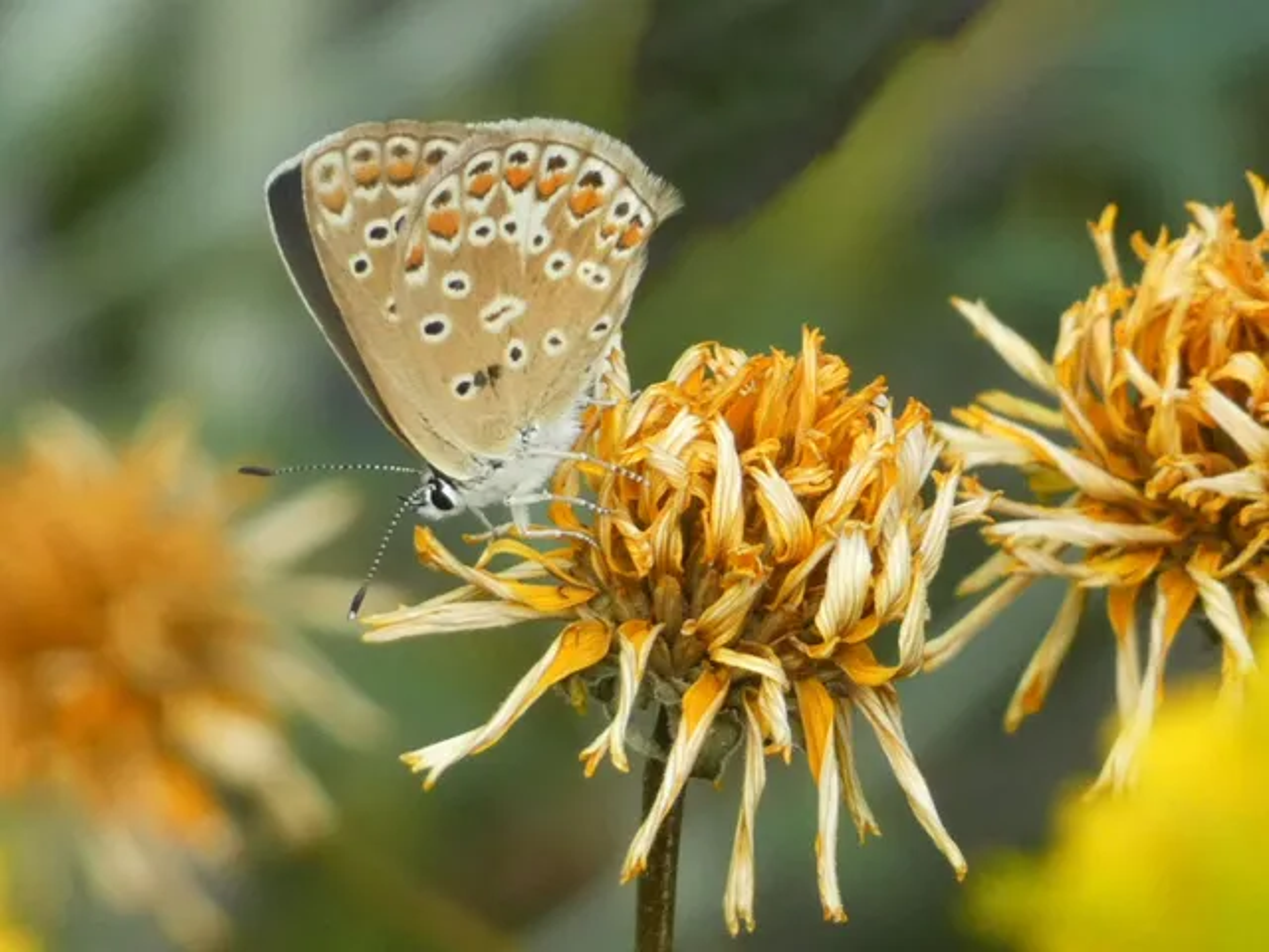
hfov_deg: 5.5
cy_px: 476
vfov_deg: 4.1
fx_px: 13271
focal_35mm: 362
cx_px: 634
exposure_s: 1/80
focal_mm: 64.9
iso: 320
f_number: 5.6
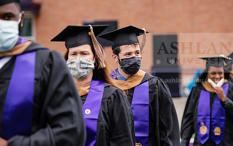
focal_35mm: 210
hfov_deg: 10.0
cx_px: 125
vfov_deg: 6.2
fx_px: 1333
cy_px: 90
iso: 400
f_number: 5
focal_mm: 175
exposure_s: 1/640
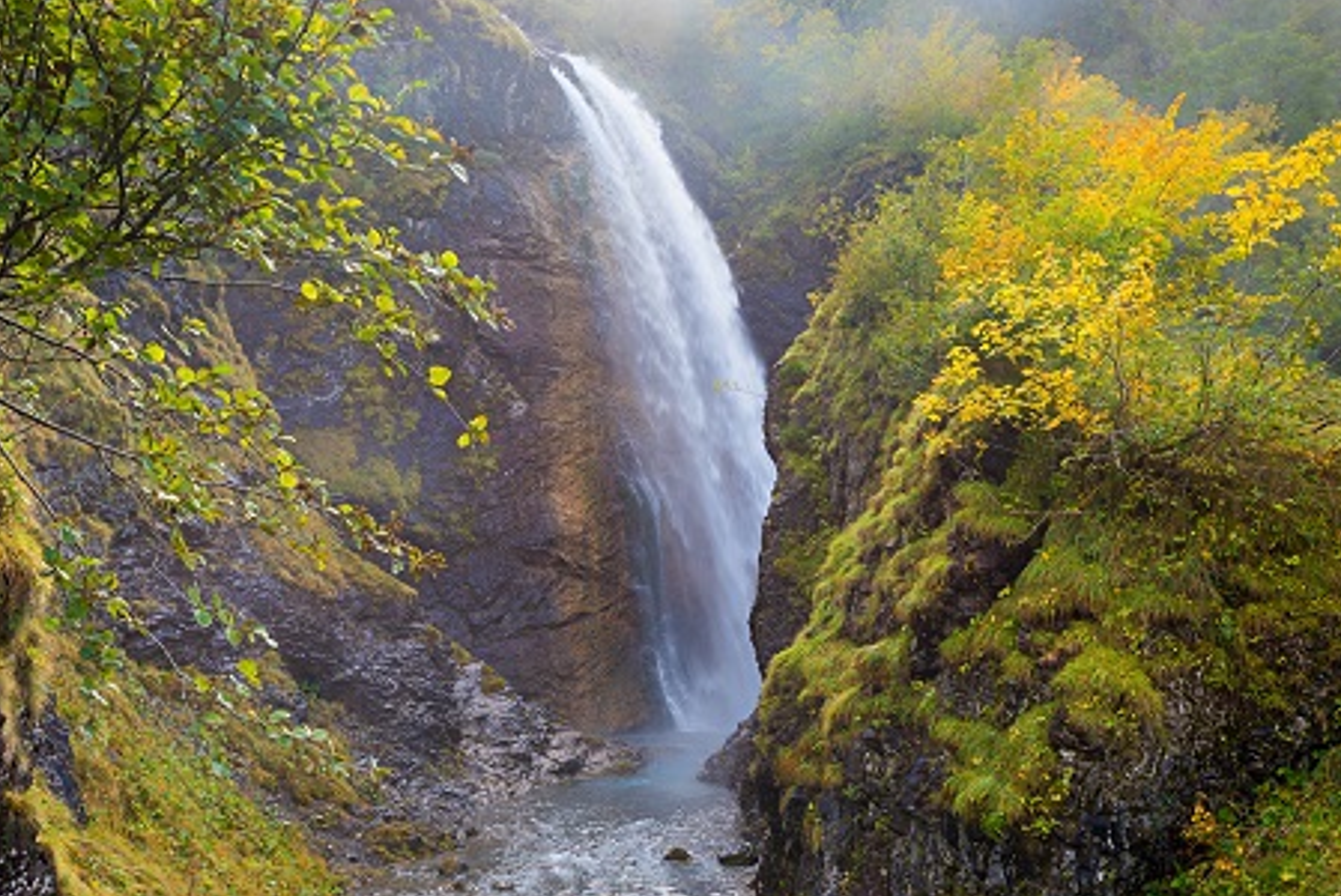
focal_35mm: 35
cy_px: 496
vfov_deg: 37.9
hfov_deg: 54.3
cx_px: 588
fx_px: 1305
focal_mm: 30
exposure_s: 1/50
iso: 100
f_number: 8
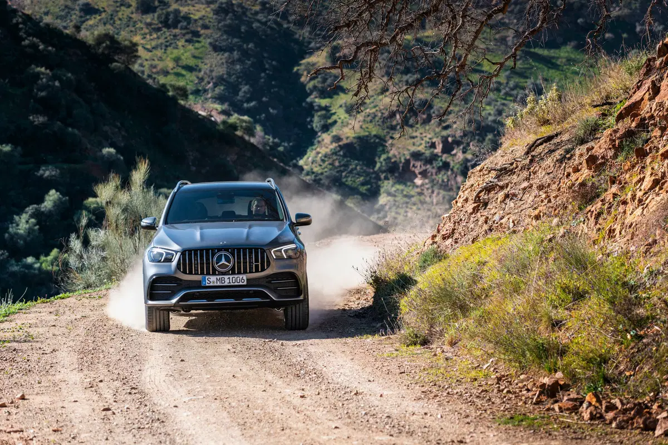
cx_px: 334
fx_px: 1818
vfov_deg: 14.0
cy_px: 222
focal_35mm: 98
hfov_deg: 20.8
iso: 200
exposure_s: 1/1000
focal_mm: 98
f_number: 4
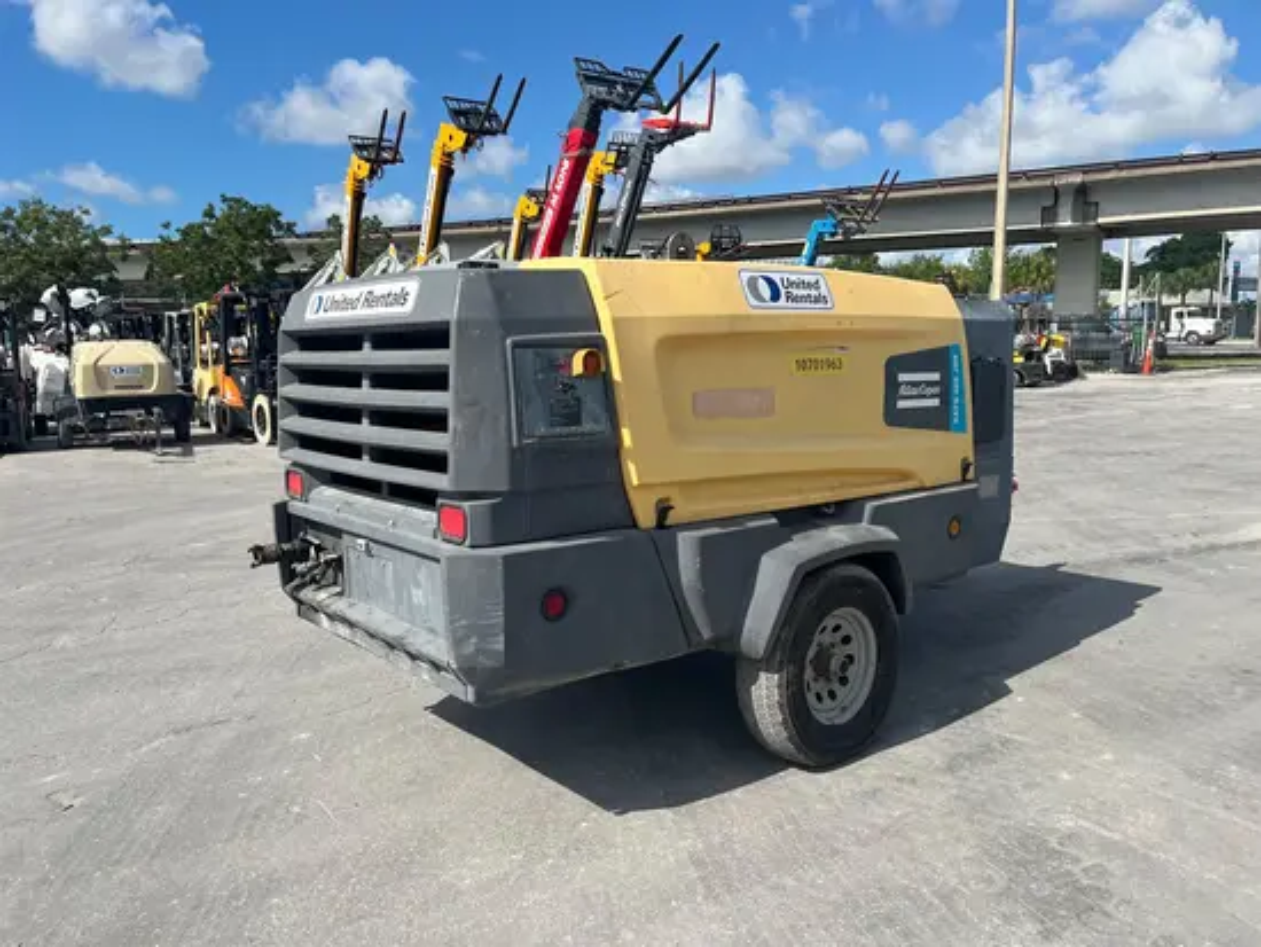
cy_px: 474
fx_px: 948
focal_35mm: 26
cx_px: 630
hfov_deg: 67.3
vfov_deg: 53.1
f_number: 1.6
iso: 50
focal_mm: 5.1
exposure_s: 1/4149
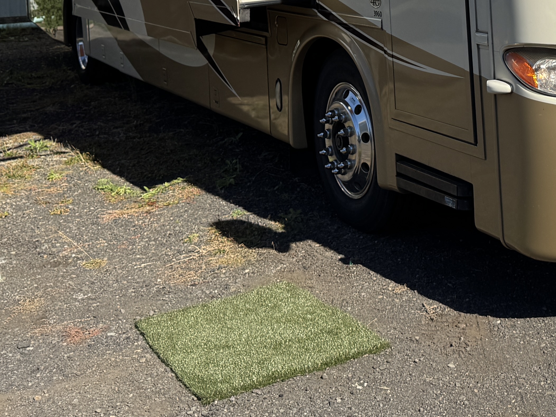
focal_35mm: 65
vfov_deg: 20.8
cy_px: -104
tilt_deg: +0.7
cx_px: 454
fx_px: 1044
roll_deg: +2.7
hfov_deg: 29.1
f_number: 1.78
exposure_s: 1/5348
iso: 80
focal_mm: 6.76
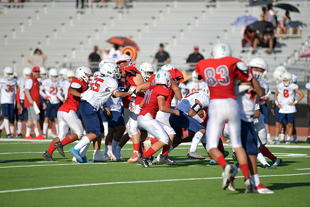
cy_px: 104
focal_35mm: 300
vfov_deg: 4.6
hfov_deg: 6.9
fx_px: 2584
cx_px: 155
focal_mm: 300
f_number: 3.5
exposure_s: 1/2000
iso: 64
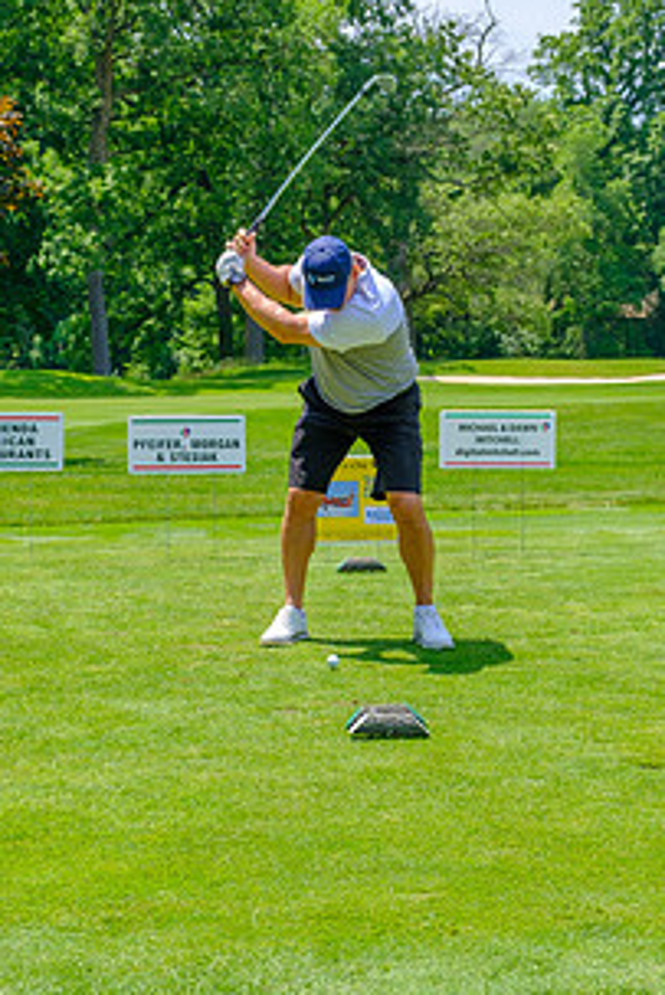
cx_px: 357
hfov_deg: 17.1
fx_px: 2214
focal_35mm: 80
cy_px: 376
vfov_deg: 25.3
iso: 200
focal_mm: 35.8
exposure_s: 1/500
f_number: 5
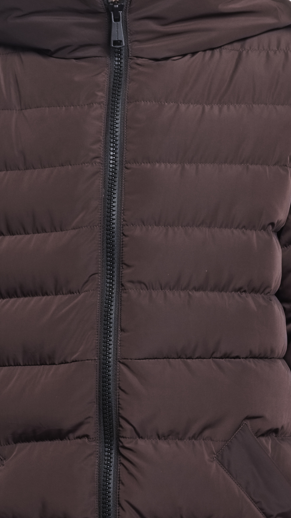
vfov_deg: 12.7
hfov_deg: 7.1
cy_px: 255
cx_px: 122
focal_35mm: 170
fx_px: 2333
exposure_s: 1/160
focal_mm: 70
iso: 125
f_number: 8
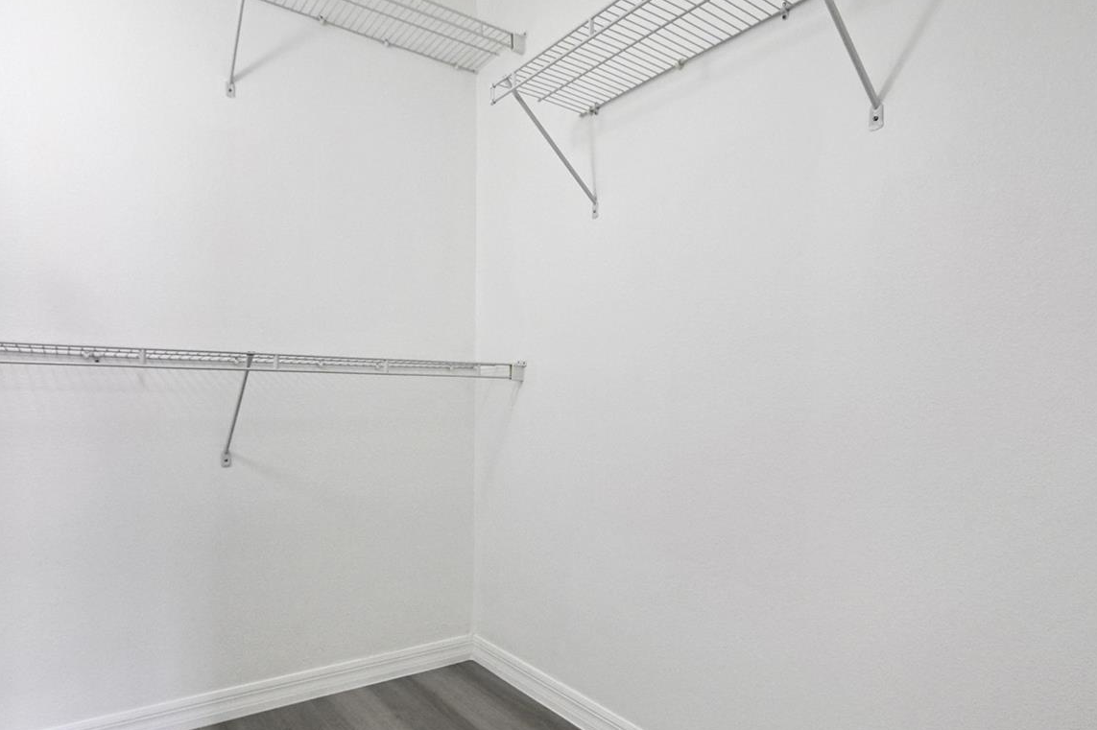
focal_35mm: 21
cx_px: 550
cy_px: 394
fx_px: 640
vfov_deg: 59.4
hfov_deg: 81.2
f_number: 5.6
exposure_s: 1/125
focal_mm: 10
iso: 1000
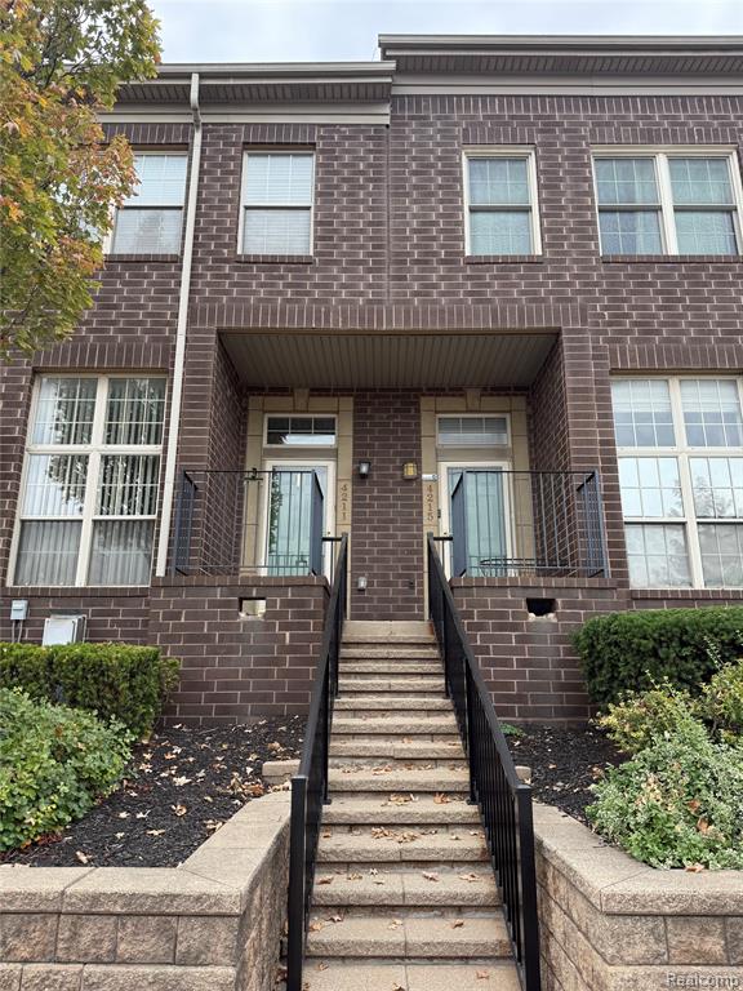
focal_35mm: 24
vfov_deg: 71.6
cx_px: 372
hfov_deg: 56.8
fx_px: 687
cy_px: 496
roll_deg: -0.7
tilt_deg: +15.9
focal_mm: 6.76
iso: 80
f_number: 1.78
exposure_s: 1/992
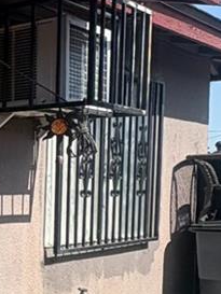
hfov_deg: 13.1
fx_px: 655
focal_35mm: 77
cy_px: 209
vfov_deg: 25.1
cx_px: -342
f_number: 2.2
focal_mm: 2.22
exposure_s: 1/1346
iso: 40
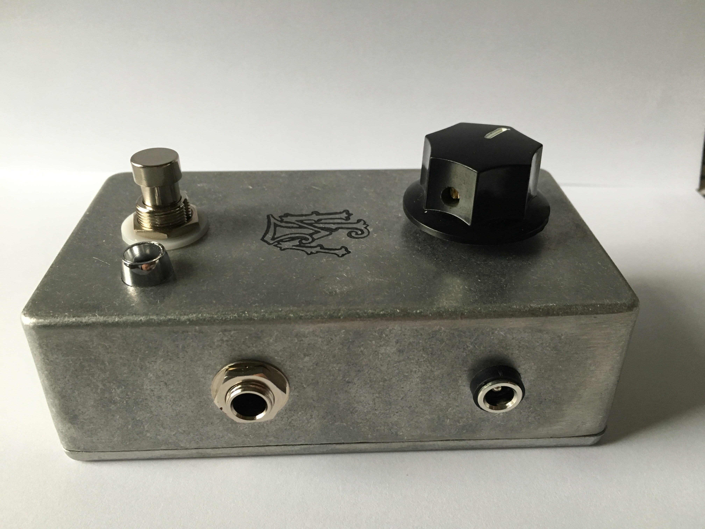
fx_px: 591
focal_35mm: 29
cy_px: 264
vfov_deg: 48.2
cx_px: 352
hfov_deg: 61.7
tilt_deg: -33.9
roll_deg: +0.0
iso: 125
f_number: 2.2
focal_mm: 4.15
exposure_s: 1/30
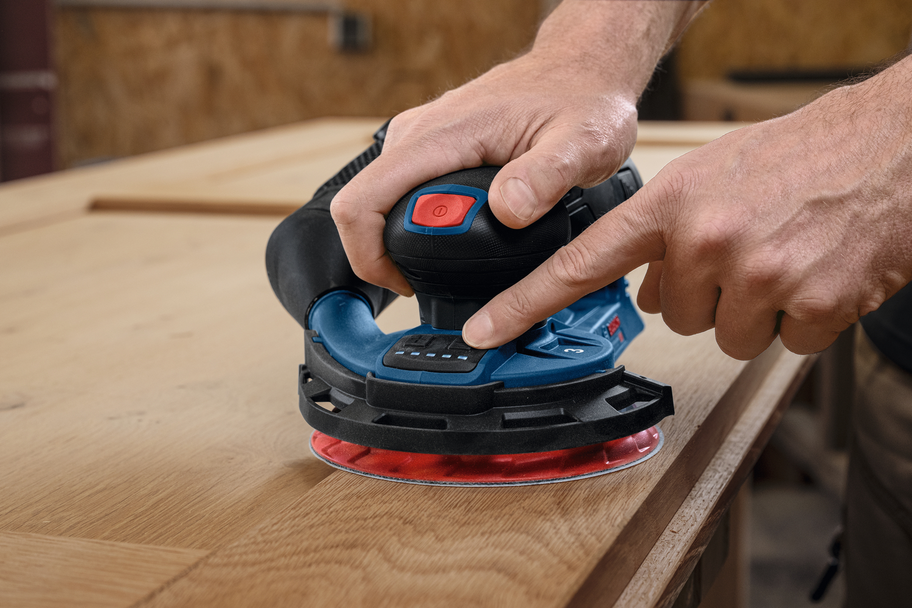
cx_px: 456
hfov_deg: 29.2
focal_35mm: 69
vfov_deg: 19.7
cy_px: 304
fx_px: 1748
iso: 500
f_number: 8
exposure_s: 1/125
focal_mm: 69
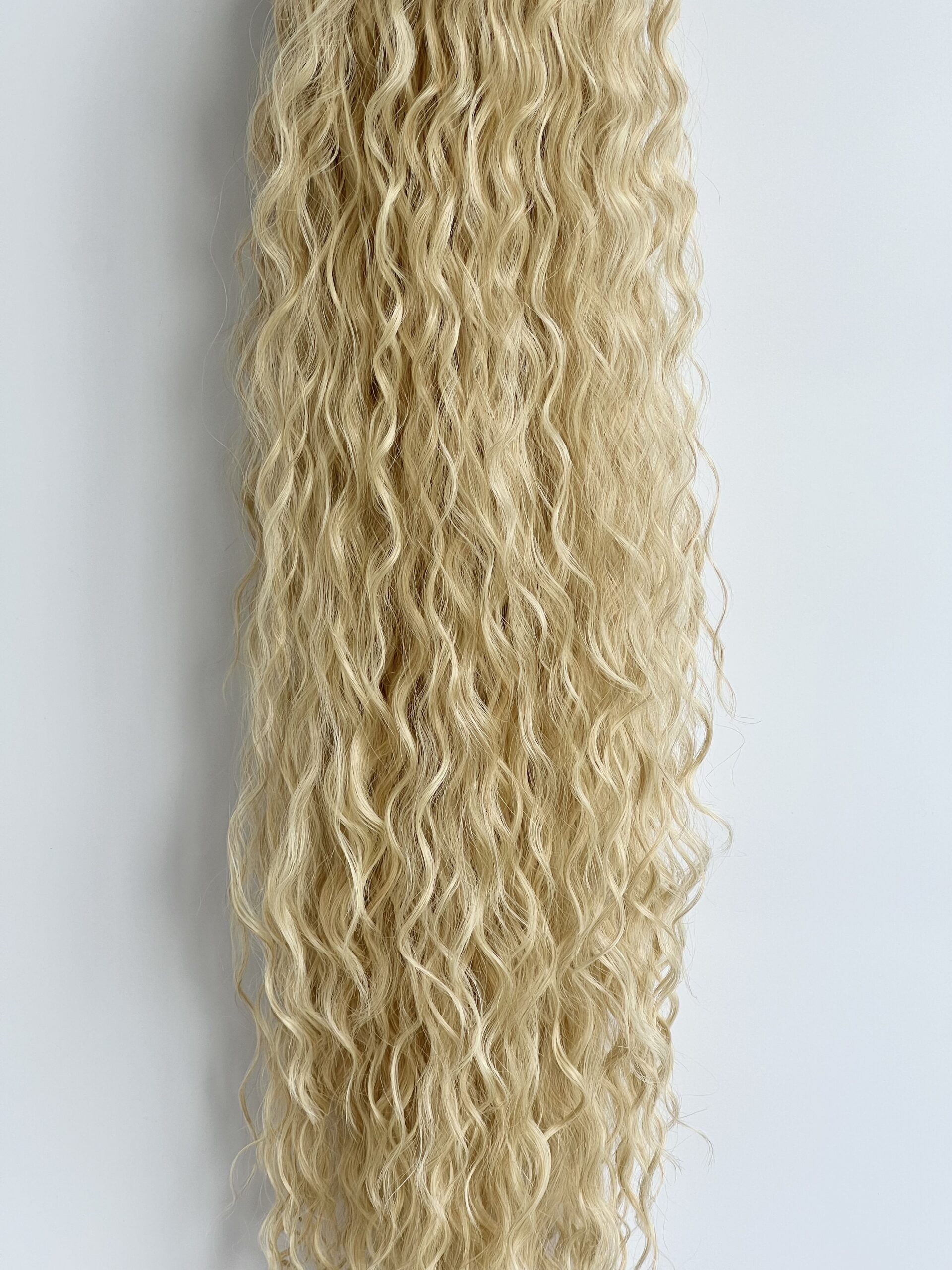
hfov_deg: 19.1
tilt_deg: -13.5
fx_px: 2824
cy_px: 635
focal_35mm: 77
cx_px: 476
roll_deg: +1.1
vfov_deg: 25.3
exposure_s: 1/116
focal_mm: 9
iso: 32
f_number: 2.8
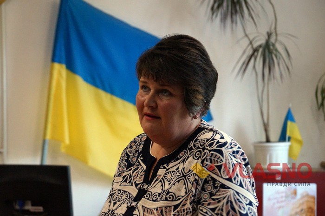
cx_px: 162
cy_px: 108
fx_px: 1150
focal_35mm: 128
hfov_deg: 16.1
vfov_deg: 10.7
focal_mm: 85
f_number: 5.6
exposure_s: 1/80
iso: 3200
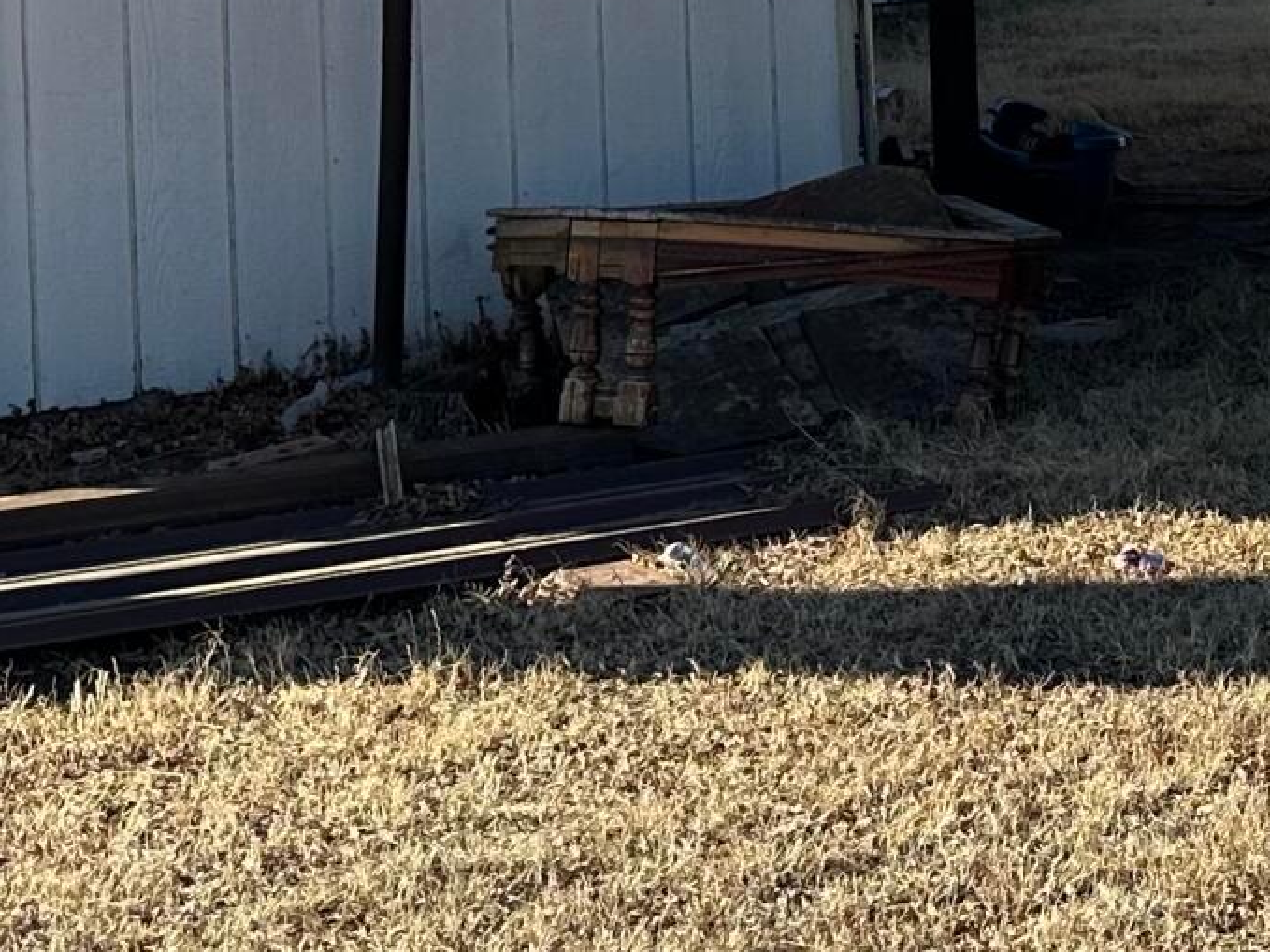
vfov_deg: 13.3
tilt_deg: +0.6
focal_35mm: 106
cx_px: 1545
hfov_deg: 17.6
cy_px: -380
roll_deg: +3.4
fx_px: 3888
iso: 80
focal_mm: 6.86
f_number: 1.78
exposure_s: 1/2809
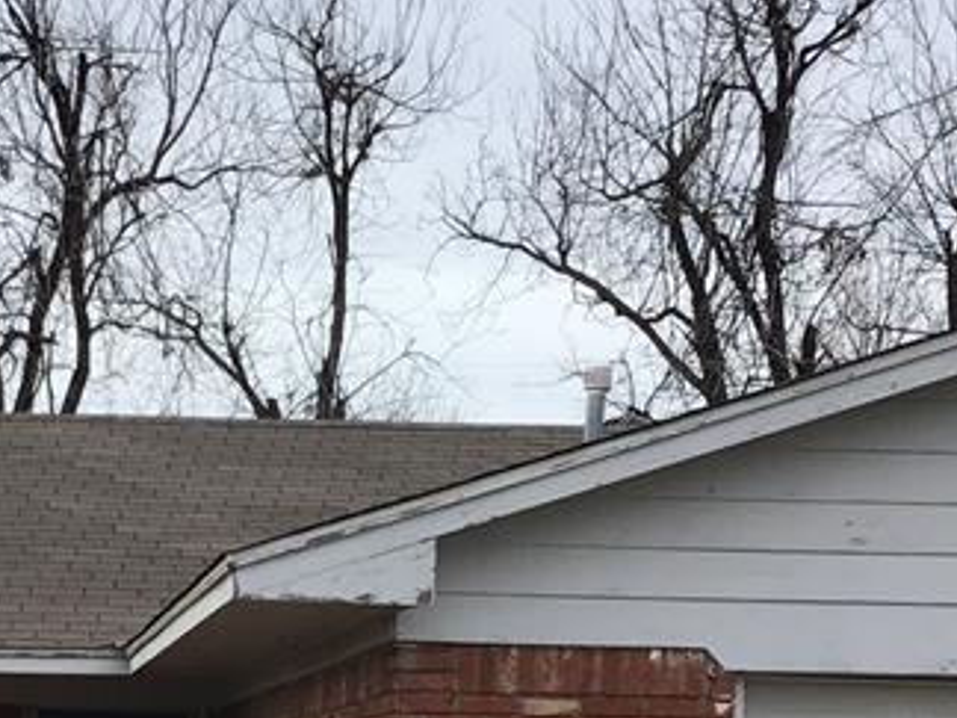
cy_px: 872
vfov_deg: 14.6
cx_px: 86
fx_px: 2709
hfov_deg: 19.6
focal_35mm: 98
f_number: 2.4
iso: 25
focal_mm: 3.3
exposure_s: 1/747
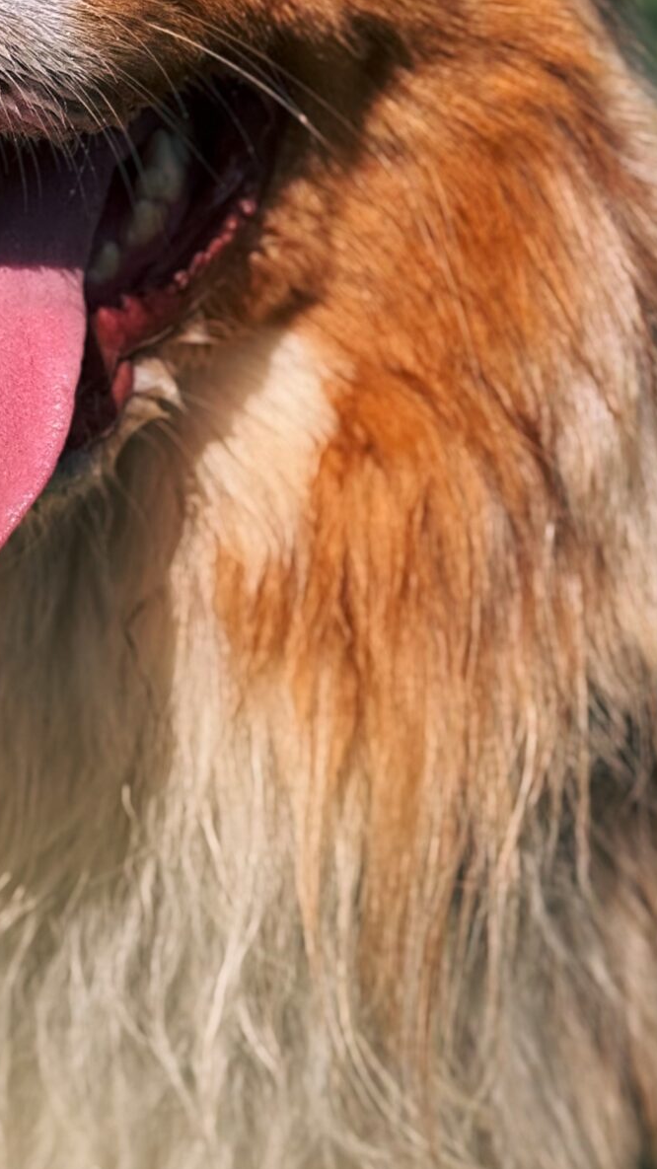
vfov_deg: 18.6
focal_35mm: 113
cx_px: 179
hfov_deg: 10.7
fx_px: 3502
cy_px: 78
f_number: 1.78
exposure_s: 1/5376
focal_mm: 6.76
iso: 64
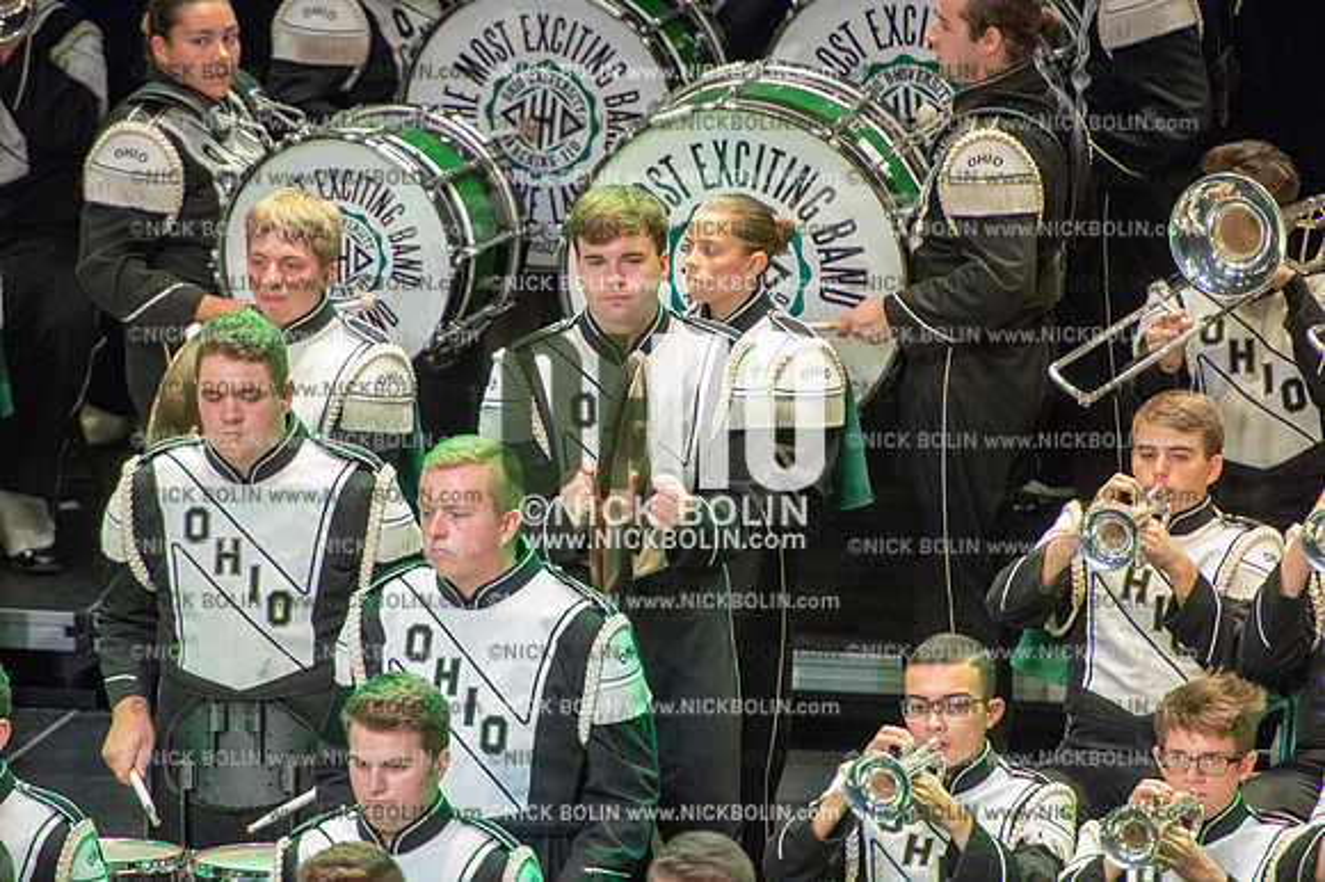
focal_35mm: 400
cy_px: 441
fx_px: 14713
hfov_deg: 5.2
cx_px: 662
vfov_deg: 3.4
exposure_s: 1/320
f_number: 5.6
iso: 8000
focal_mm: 400
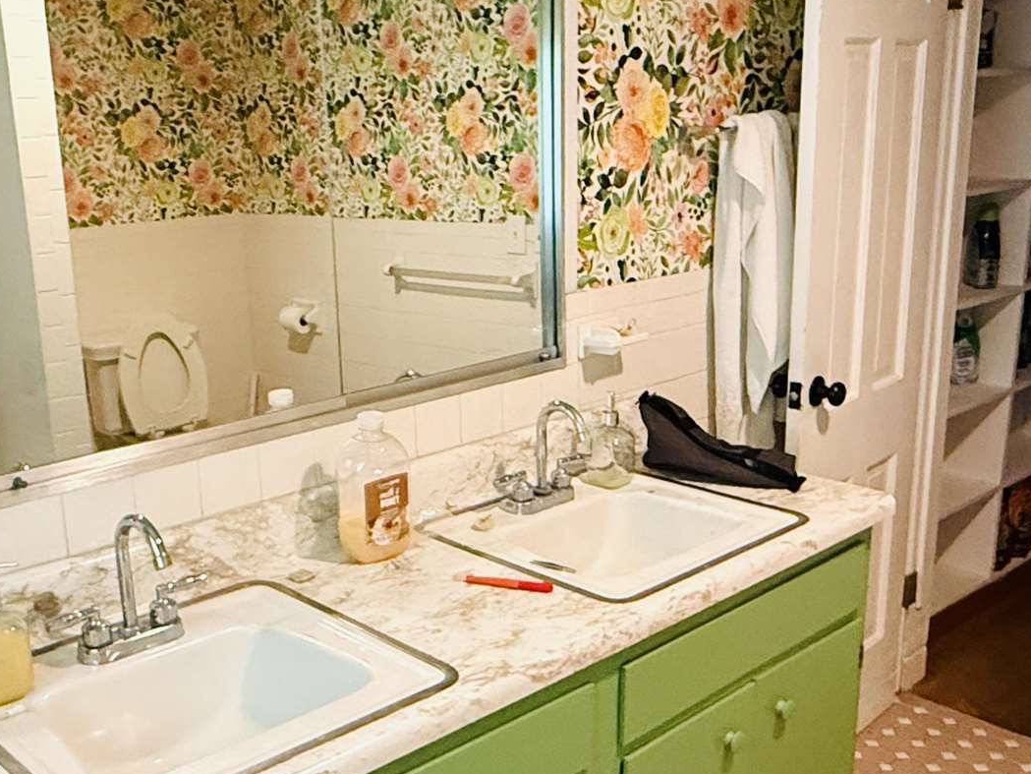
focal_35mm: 41
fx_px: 1221
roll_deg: +2.0
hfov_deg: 45.6
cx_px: 443
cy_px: 434
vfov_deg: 35.1
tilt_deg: -15.7
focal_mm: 2.22
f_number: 2.2
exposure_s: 1/60
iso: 800
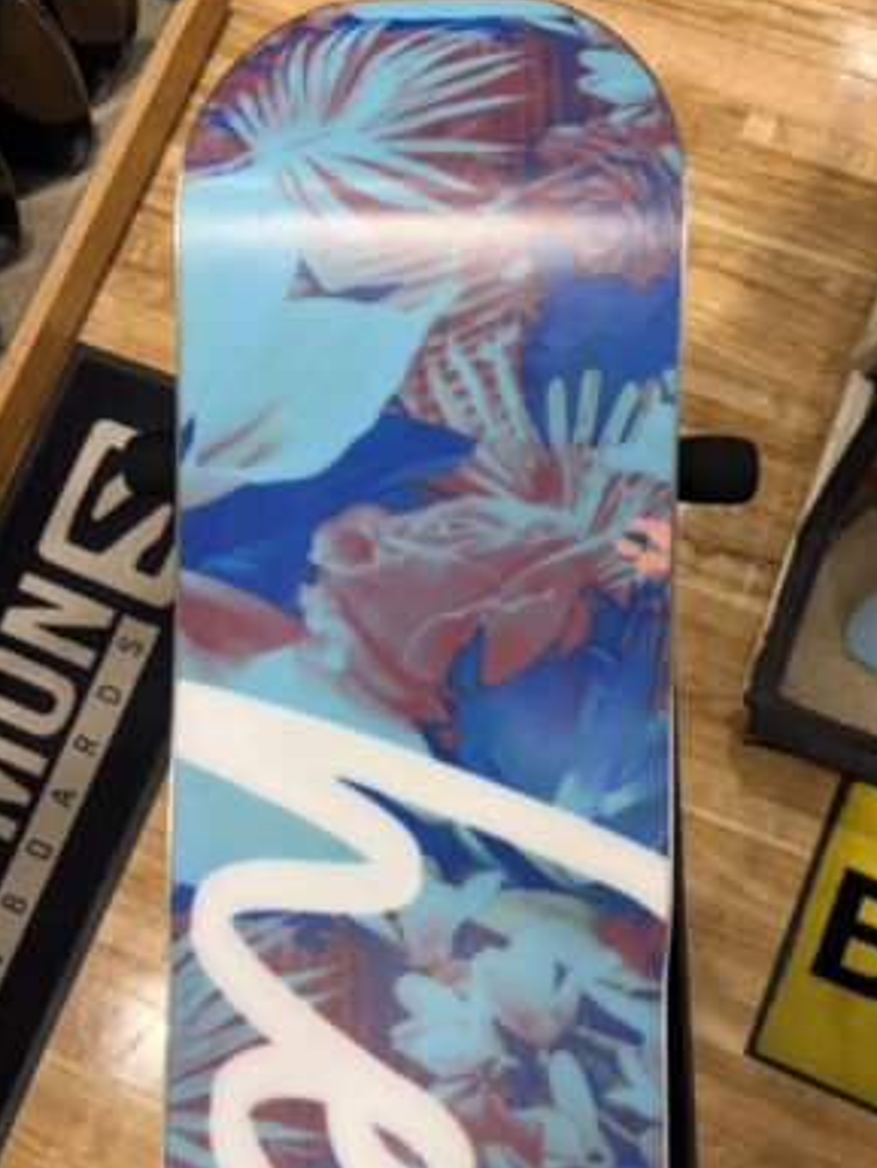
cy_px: 564
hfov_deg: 51.4
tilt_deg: -80.0
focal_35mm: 27
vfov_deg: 65.3
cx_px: 446
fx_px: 912
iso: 40
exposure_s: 1/121
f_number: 1.6
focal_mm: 5.96
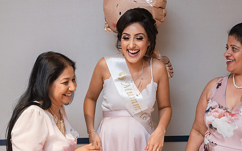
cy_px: 91
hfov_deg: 37.5
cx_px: 125
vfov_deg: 23.9
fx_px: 356
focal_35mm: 54
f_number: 4
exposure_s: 1/160
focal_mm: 36
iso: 2500
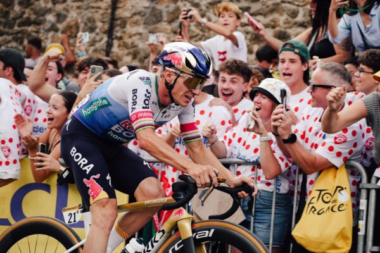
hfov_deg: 19.6
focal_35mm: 104
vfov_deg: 13.2
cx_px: 190
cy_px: 126
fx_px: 1098
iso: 1600
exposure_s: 1/1250
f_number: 5.6
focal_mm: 104
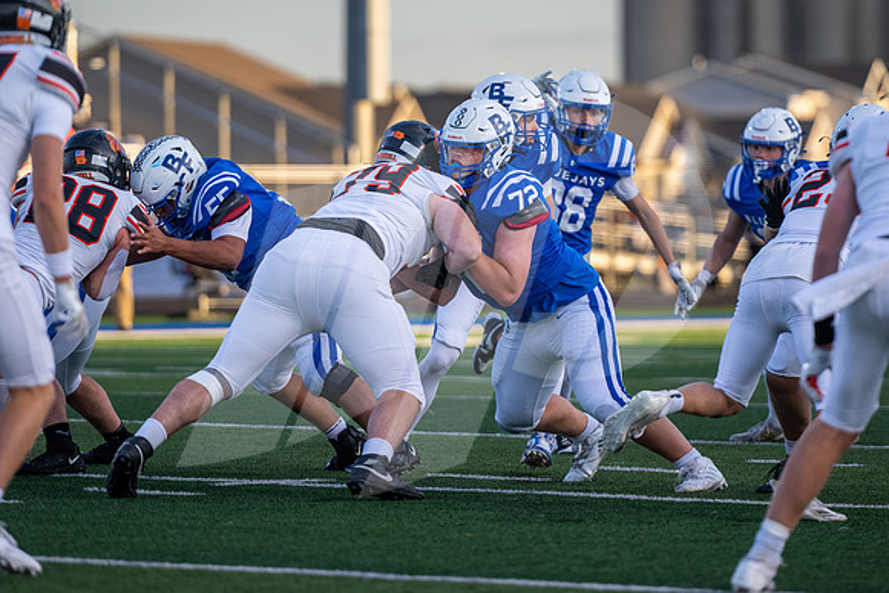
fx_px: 7063
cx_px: 469
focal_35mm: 286
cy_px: 251
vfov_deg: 4.8
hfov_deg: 7.2
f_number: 2.8
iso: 500
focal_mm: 195
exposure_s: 1/1600
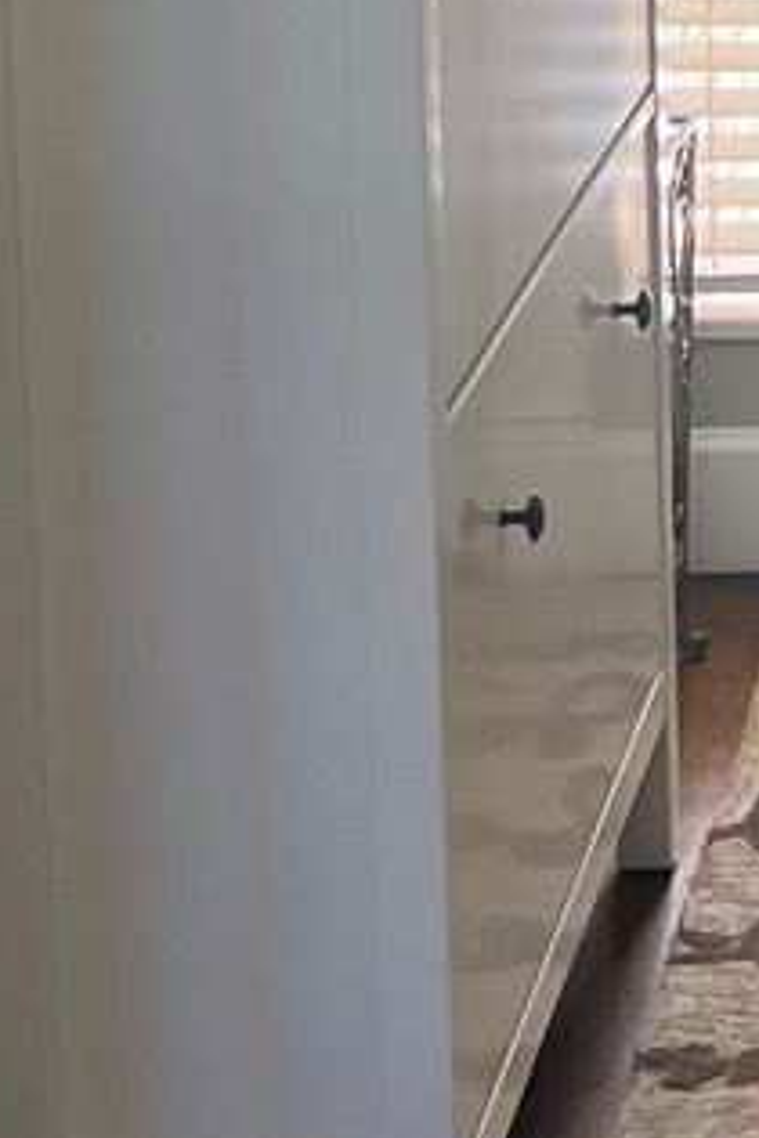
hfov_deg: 9.9
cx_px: 1290
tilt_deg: -8.1
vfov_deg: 14.7
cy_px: -426
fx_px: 4174
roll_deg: +0.8
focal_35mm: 132
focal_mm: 5.7
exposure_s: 1/121
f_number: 1.5
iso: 125
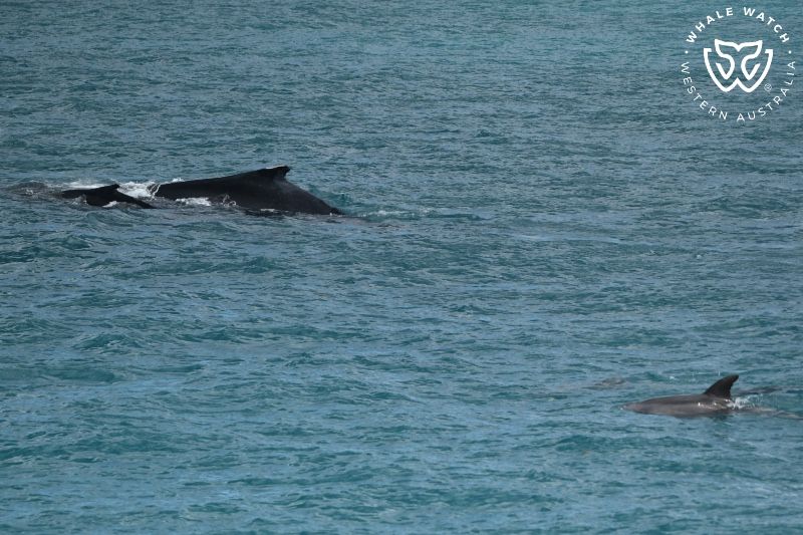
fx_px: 3902
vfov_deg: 7.8
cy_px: 268
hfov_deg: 11.7
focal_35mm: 175
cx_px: 402
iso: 900
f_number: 5.3
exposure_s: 1/8000
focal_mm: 175
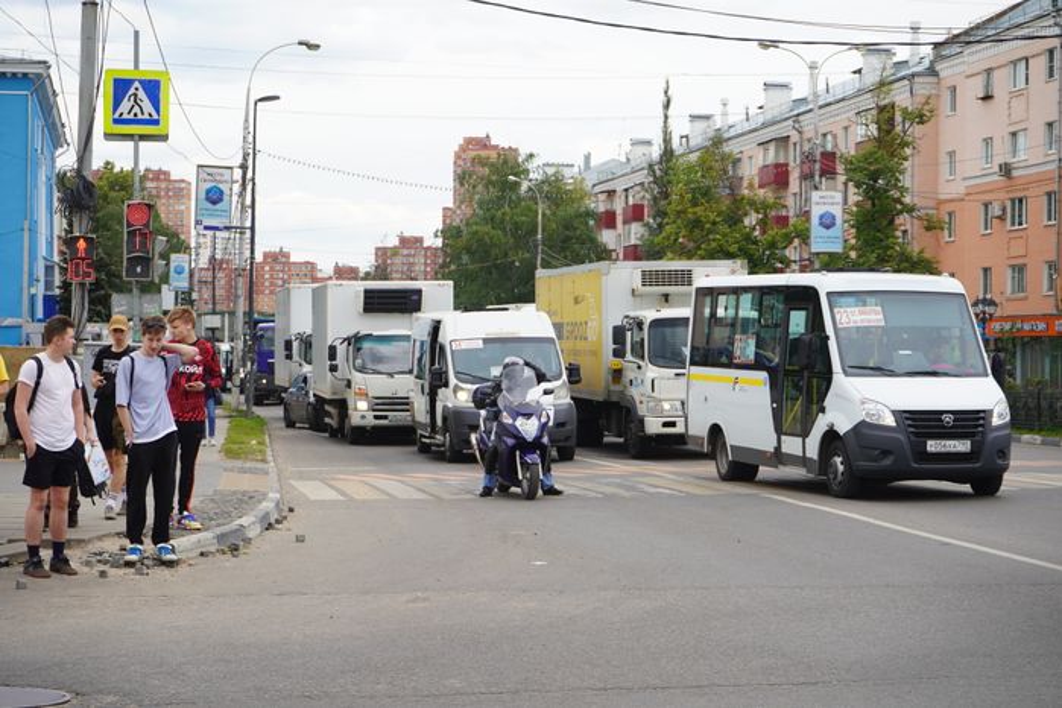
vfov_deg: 19.5
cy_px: 354
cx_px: 531
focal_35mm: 70
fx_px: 2065
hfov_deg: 28.8
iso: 100
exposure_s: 1/125
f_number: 8
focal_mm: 70
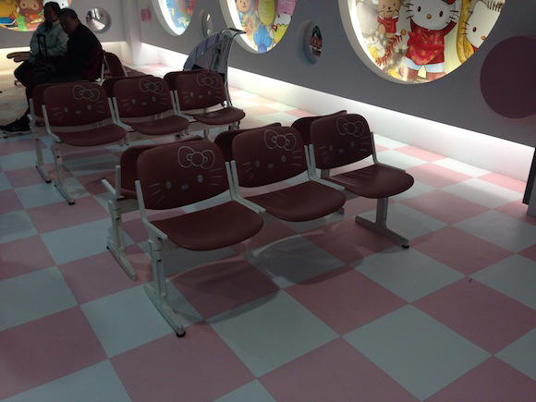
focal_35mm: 33
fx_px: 511
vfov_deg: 42.9
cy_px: 201
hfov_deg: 55.4
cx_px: 268
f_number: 2.4
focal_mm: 4.12
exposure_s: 1/120
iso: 80
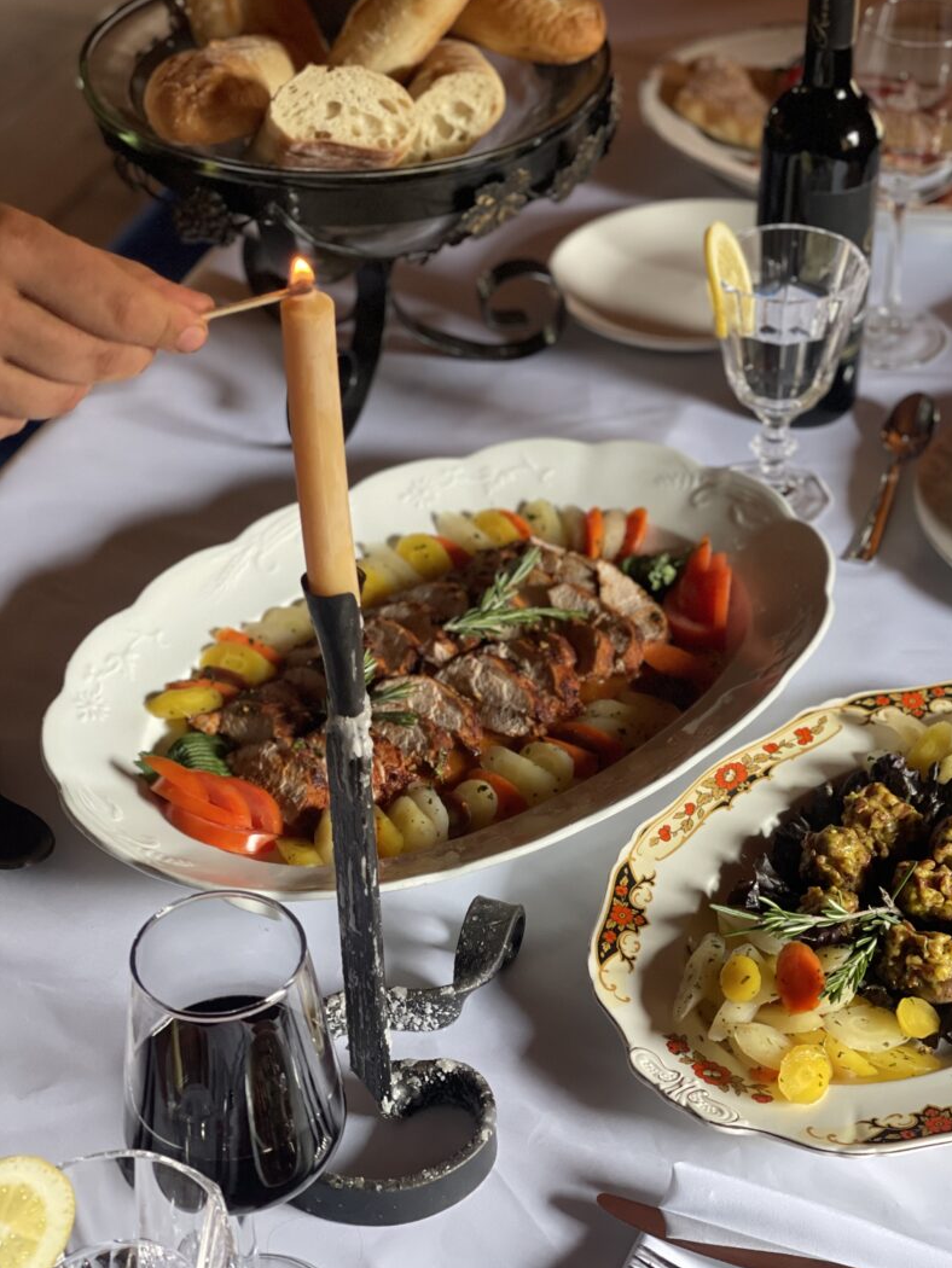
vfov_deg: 29.8
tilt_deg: -37.4
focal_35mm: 65
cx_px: 481
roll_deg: +2.9
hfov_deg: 22.6
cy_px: 627
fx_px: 2383
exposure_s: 1/99
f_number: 2.2
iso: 250
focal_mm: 7.5
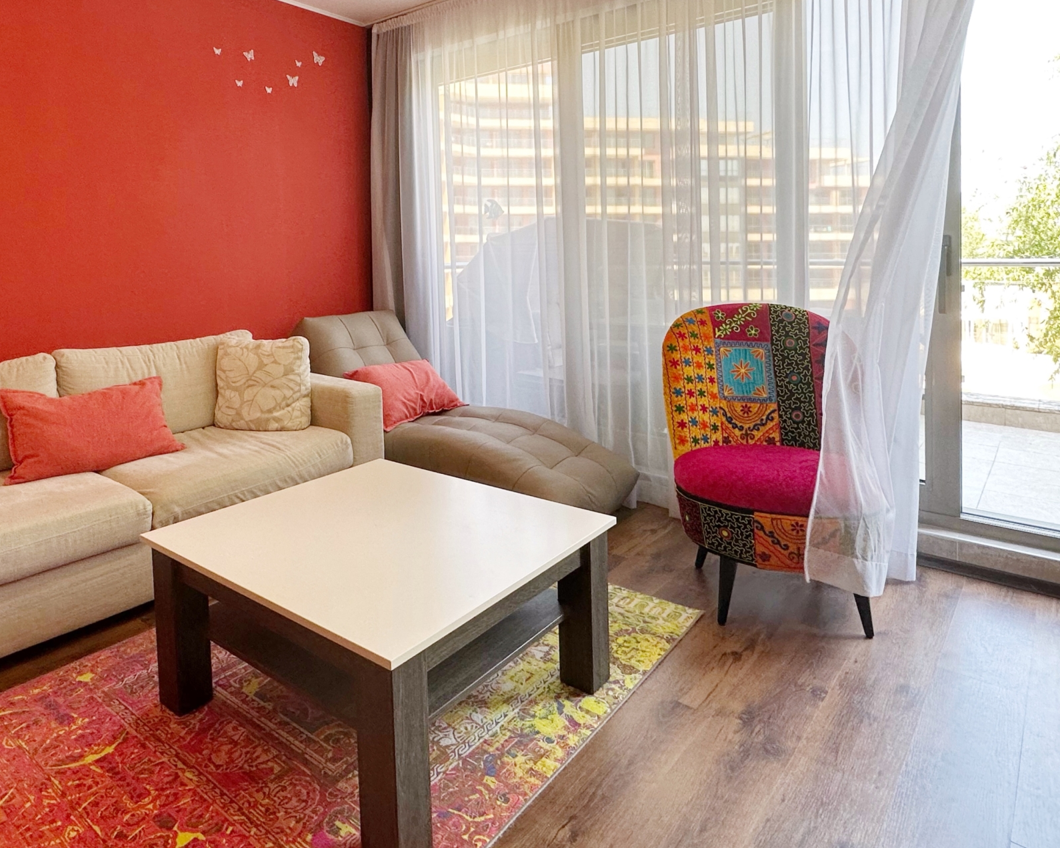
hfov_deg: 74.4
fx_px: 690
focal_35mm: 22
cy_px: 329
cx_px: 437
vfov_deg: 62.4
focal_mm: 2.22
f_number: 2.2
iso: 80
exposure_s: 1/99
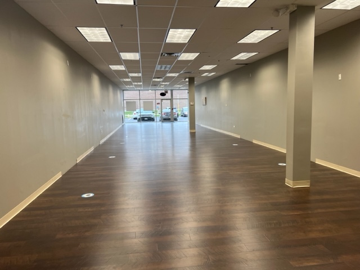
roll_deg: +1.0
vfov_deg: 53.1
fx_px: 270
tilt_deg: -6.9
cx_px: 180
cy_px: 135
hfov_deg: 67.3
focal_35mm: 26
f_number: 1.5
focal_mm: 5.7
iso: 80
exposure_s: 1/63
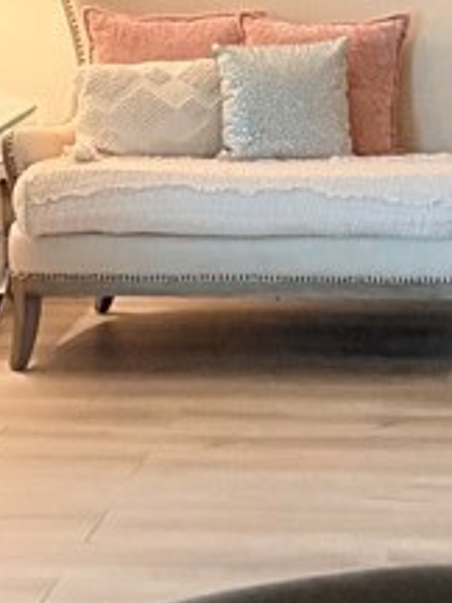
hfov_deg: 12.7
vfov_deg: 16.0
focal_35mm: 114
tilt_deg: +3.1
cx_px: 544
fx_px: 1985
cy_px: -271
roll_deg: -1.1
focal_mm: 6.76
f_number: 1.78
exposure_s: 1/60
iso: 800
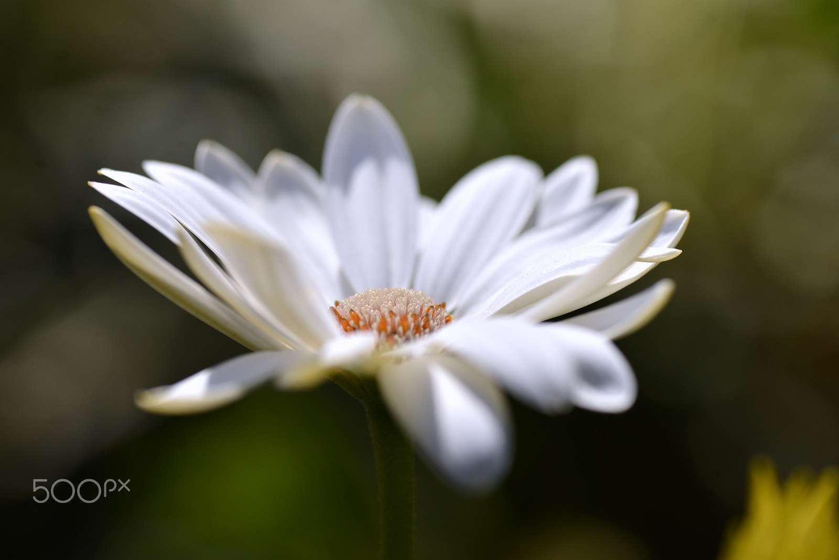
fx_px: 2098
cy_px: 280
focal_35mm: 90
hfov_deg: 22.6
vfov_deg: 15.2
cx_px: 420
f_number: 9.5
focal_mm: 90
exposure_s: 1/2000
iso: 200
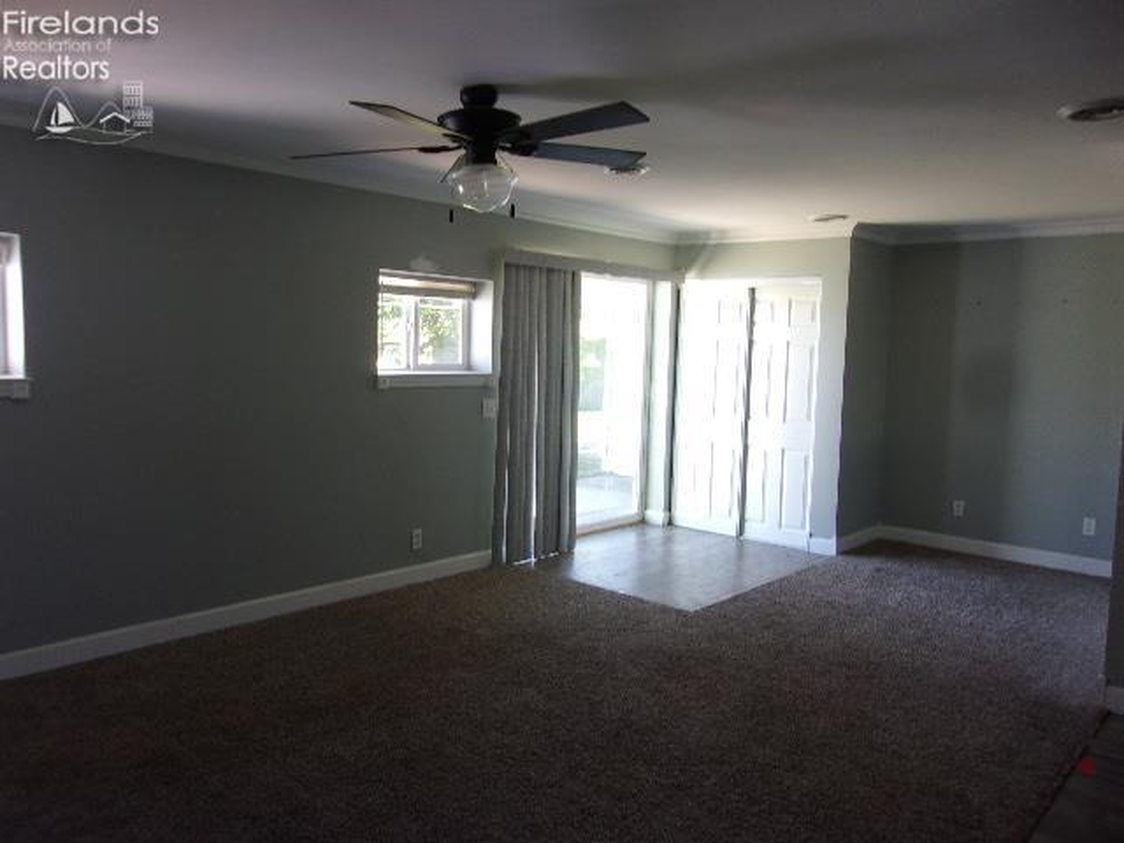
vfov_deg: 51.4
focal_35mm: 27
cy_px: 422
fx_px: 877
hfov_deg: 65.3
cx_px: 562
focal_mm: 4.9
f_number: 3
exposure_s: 1/34
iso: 93
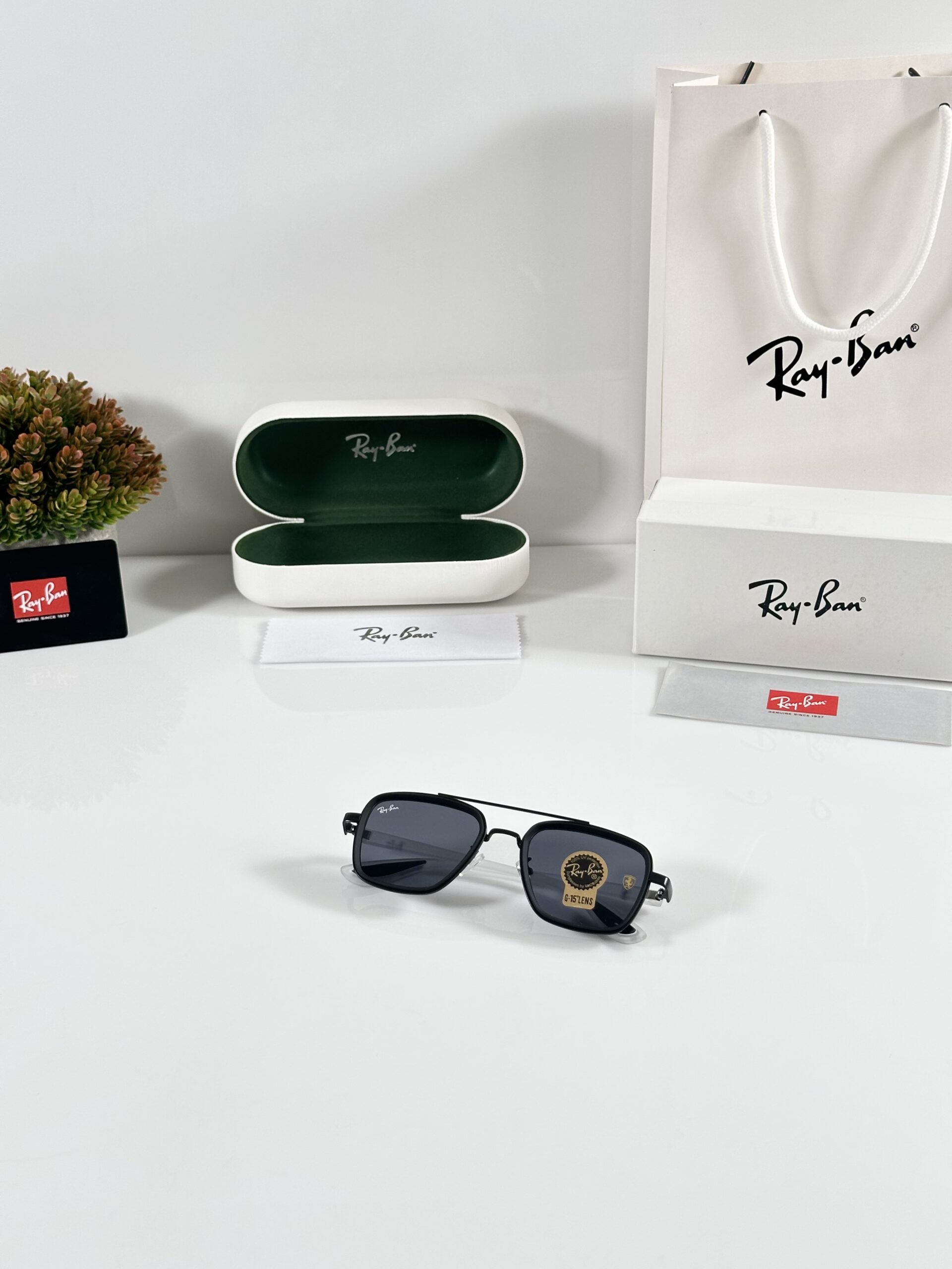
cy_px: 634
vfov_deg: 39.7
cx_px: 476
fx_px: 1760
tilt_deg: -27.5
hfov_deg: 30.3
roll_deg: +1.1
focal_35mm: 48
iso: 100
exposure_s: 1/100
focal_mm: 6.86
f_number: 1.78
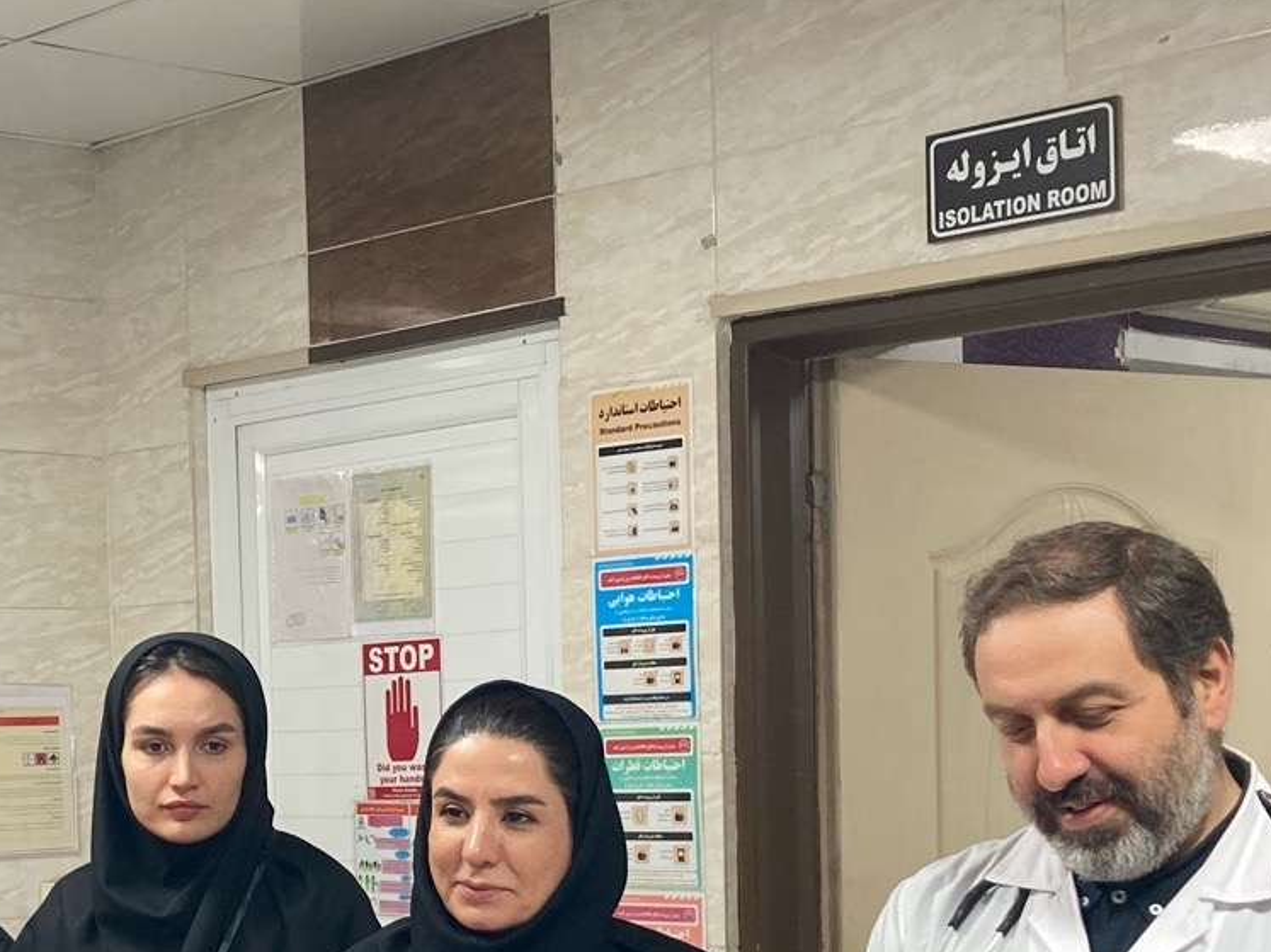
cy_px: 835
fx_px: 2643
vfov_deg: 20.1
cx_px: 272
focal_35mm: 72
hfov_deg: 26.6
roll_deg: +1.9
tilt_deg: -2.4
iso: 64
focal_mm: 3.99
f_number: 1.8
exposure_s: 1/50
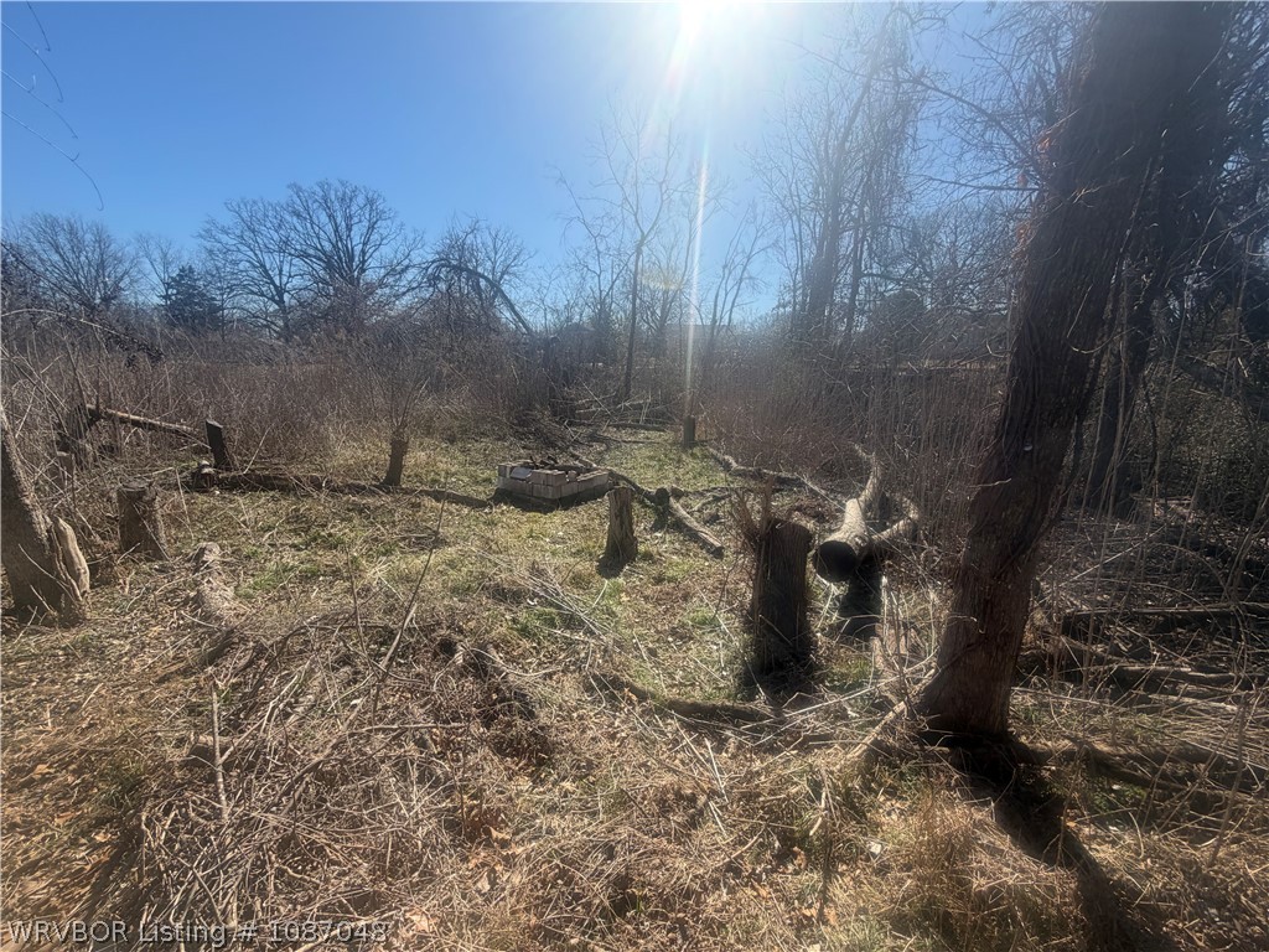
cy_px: 476
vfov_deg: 85.7
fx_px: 513
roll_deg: -0.3
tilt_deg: -13.5
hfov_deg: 102.1
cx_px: 634
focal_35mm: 14
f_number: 2.2
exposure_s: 1/820
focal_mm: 2.22
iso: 25
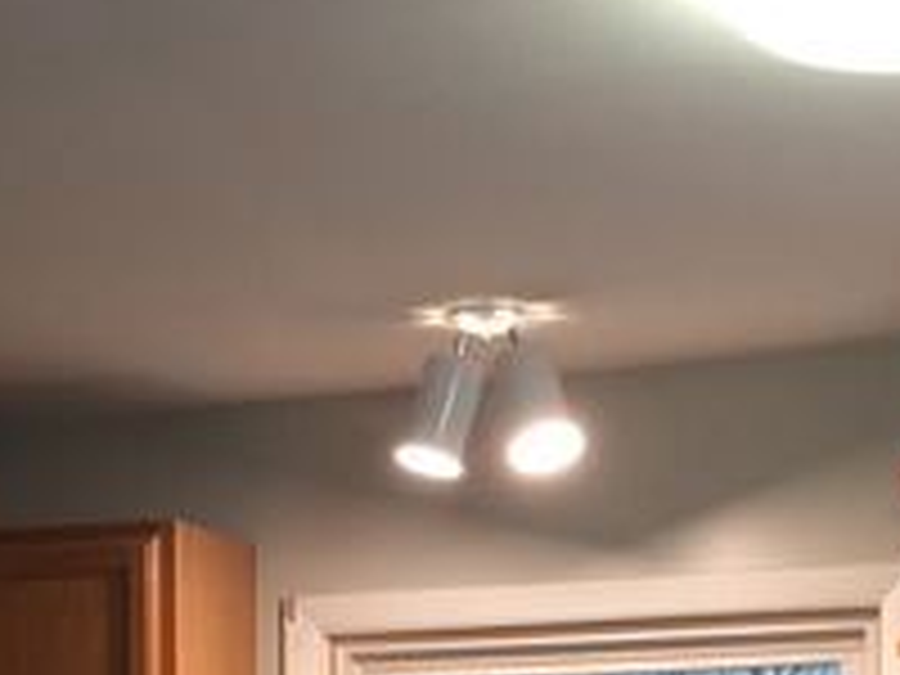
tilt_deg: -3.1
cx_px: 387
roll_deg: -0.2
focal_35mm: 93
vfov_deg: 14.7
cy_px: 1048
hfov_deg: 21.1
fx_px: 2418
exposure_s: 1/30
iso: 125
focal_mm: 4.15
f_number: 2.2
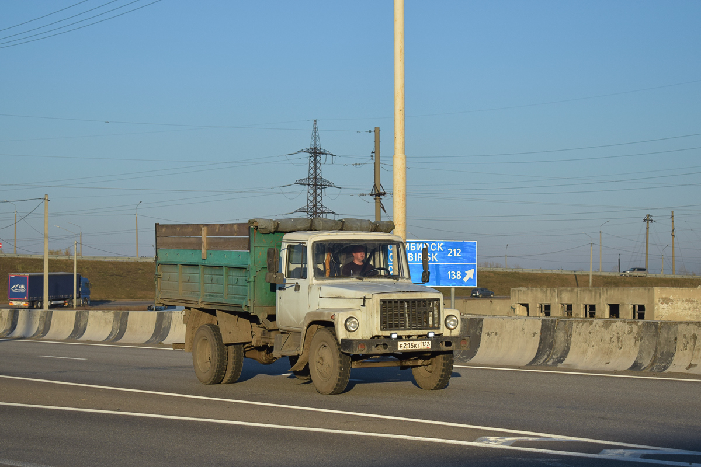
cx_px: 350
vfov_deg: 16.6
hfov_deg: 24.6
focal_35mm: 82
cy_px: 234
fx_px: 1606
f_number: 7.1
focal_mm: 55
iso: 200
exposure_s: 1/1000
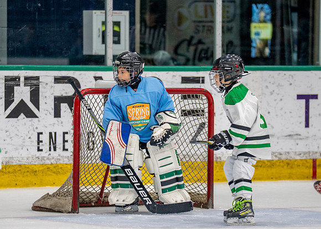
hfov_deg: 6.1
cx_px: 171
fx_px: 3015
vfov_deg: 4.4
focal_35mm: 331
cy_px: 146
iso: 1000
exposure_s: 1/1250
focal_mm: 200
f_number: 2.8
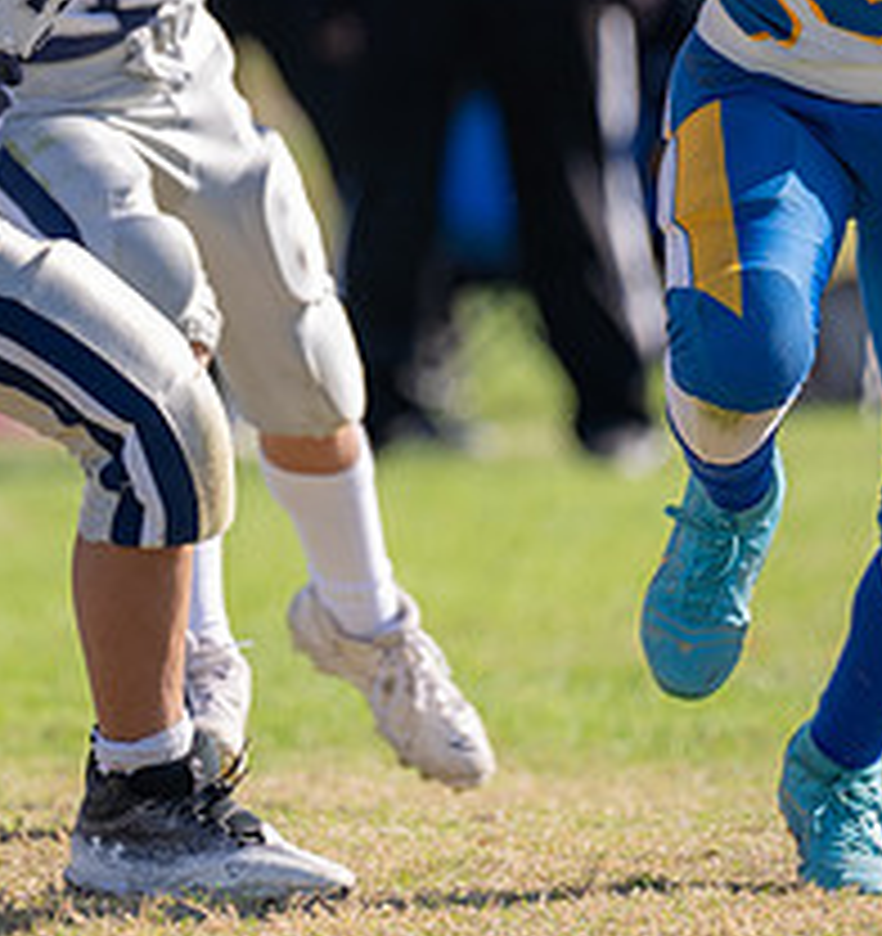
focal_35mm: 646
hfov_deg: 2.6
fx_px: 19201
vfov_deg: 2.8
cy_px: 67
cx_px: -42
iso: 100
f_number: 2.8
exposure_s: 1/1250
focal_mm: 200
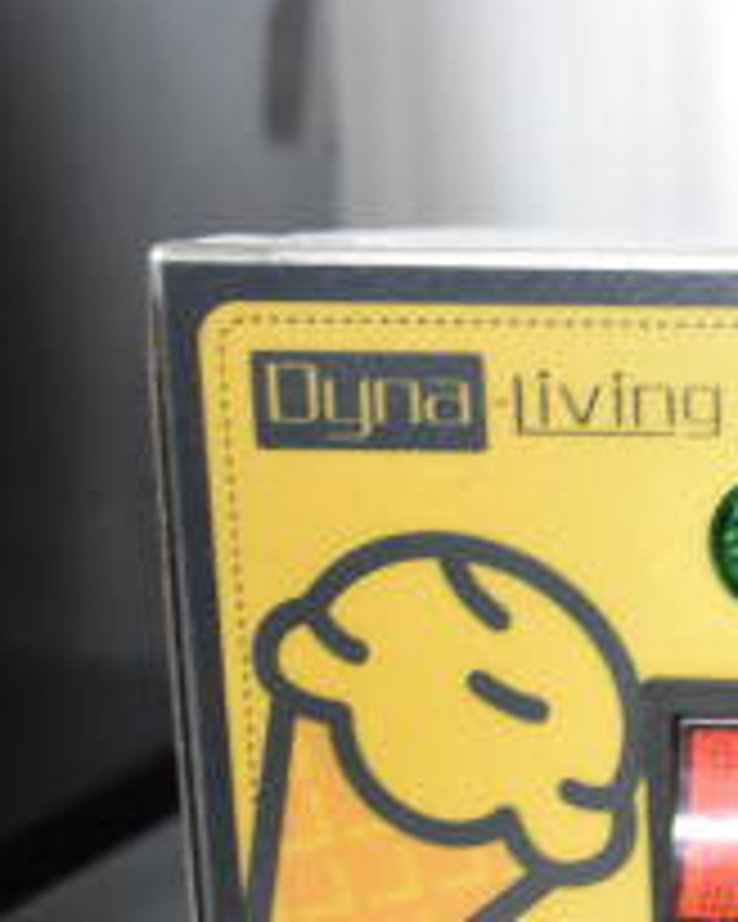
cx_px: 1364
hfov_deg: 15.5
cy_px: 686
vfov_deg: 22.5
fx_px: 2293
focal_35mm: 84
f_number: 3.8
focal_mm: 20
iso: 2800
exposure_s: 1/30
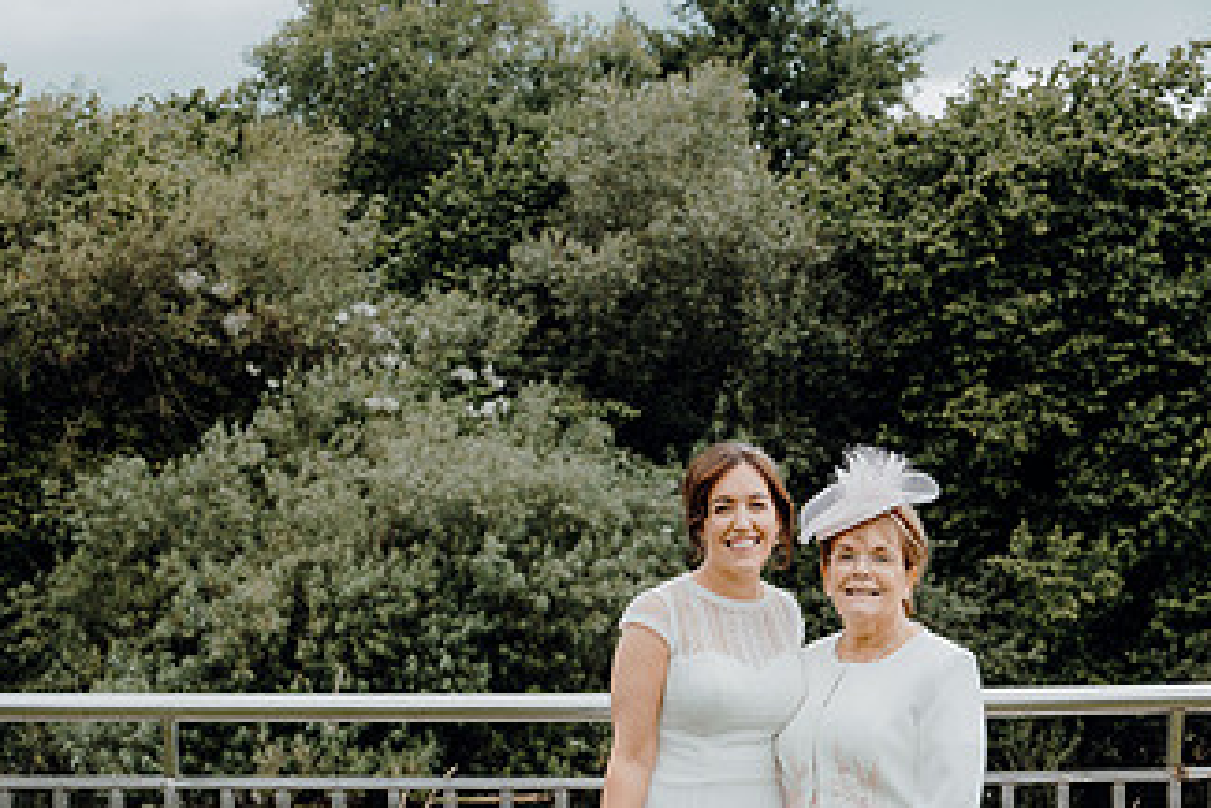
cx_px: 734
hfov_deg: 22.3
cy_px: 672
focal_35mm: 91
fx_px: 3062
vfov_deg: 14.9
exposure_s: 1/250
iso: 320
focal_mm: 51
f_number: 5.6
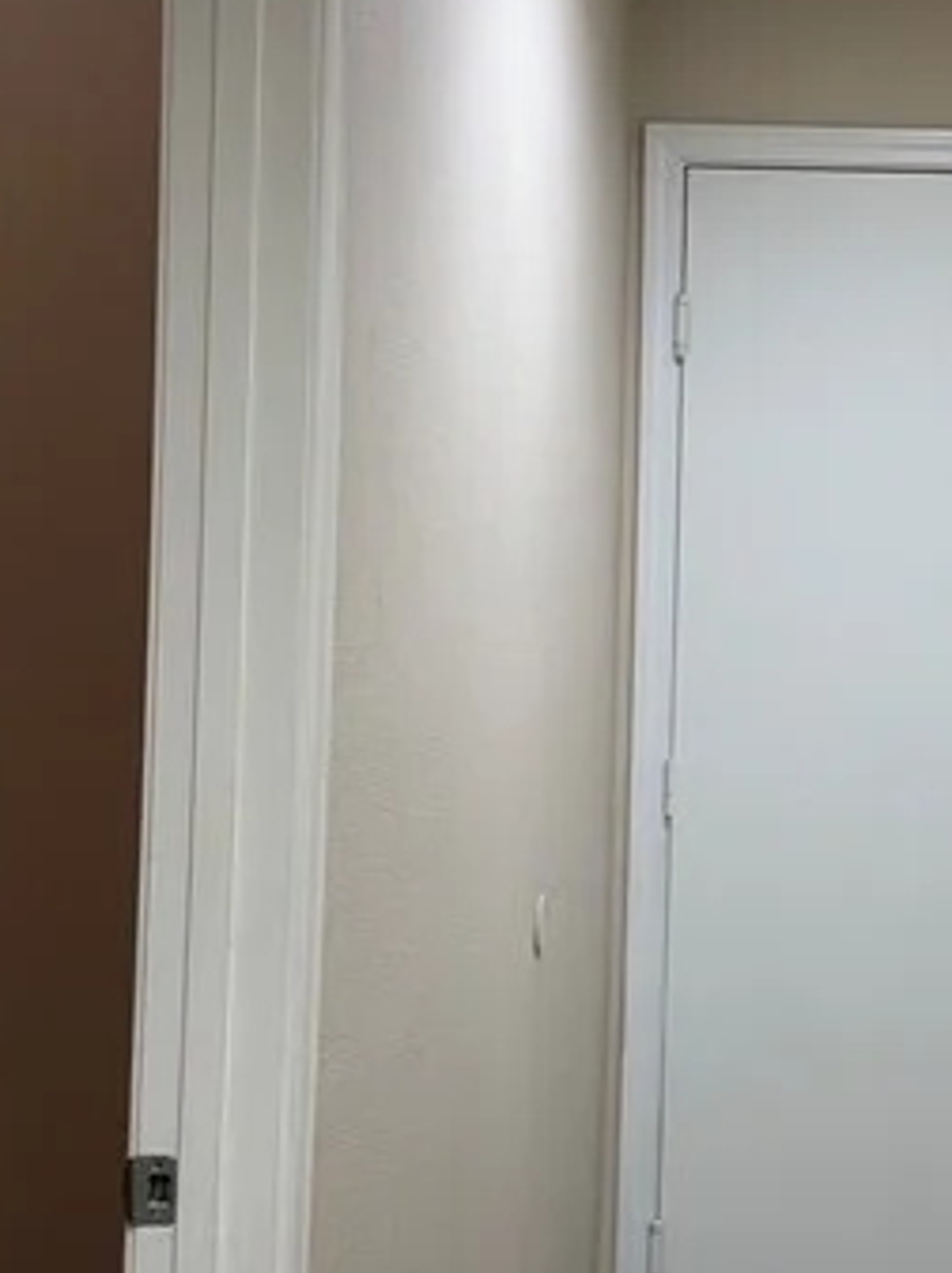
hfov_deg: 19.7
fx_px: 2682
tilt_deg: +0.3
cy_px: 548
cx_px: 903
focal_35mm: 73
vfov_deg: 26.7
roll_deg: -2.0
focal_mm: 6.76
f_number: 1.78
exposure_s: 1/60
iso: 250
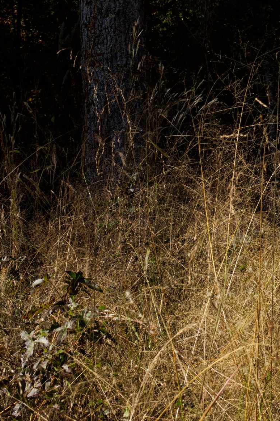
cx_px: 228
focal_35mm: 98
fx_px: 1145
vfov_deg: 20.6
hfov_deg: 13.9
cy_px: 82
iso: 320
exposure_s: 1/320
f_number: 11
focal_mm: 38
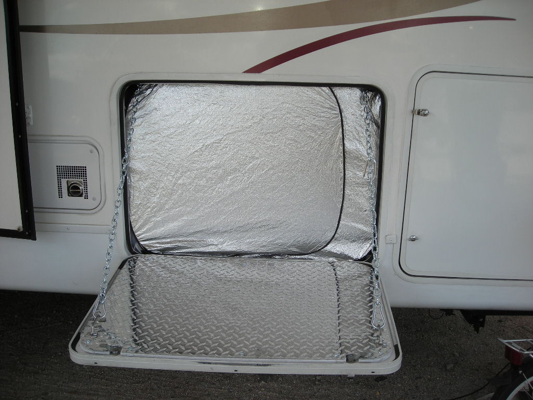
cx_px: 266
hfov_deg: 49.0
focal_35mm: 38
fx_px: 585
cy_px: 200
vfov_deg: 37.7
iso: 50
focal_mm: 6.3
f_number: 3.2
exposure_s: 1/308
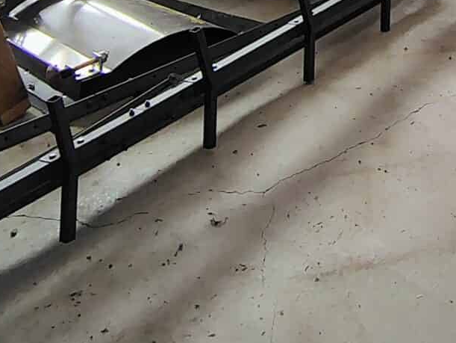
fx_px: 883
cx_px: 528
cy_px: -262
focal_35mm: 67
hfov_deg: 26.2
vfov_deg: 17.9
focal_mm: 2.13
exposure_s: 1/24
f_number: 2.2
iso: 510
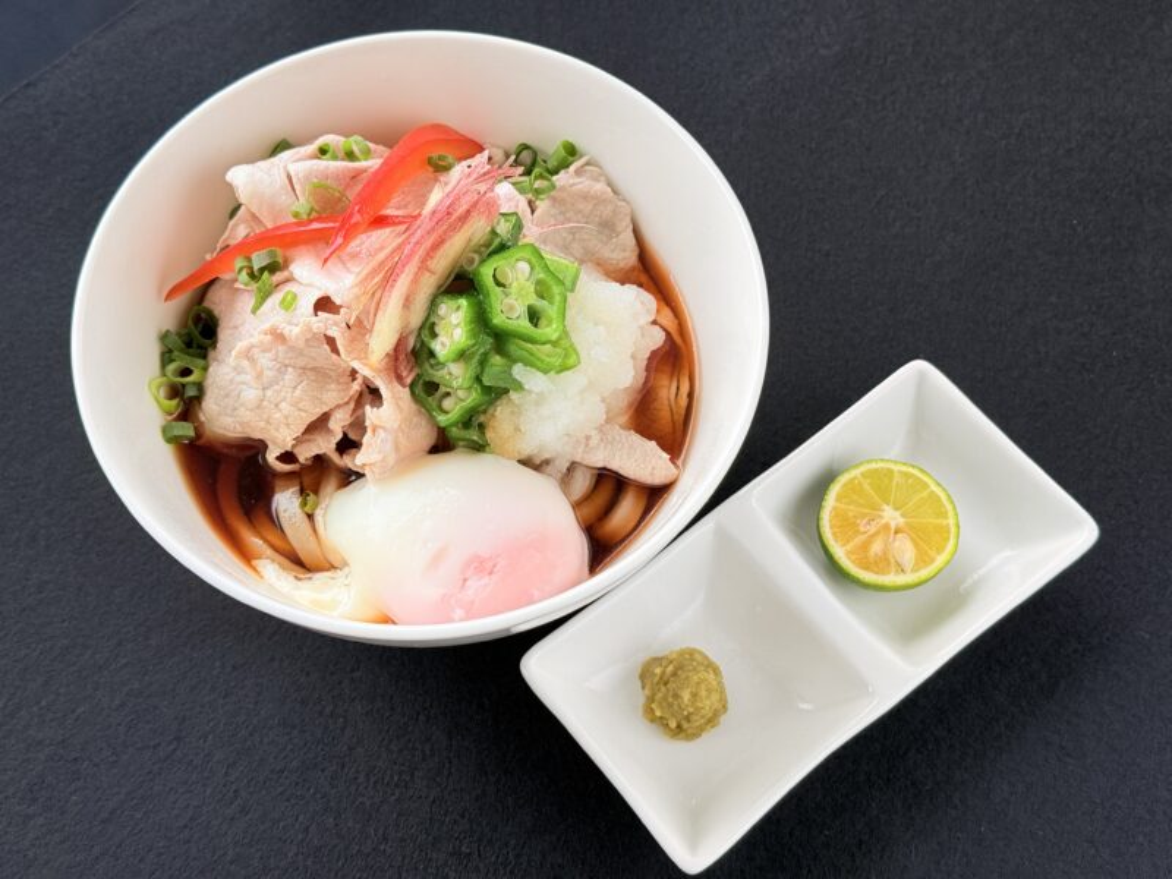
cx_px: 586
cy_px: 440
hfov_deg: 39.7
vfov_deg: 30.3
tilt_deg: -64.3
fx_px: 1625
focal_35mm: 48
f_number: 1.78
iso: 50
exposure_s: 1/147
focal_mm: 6.76
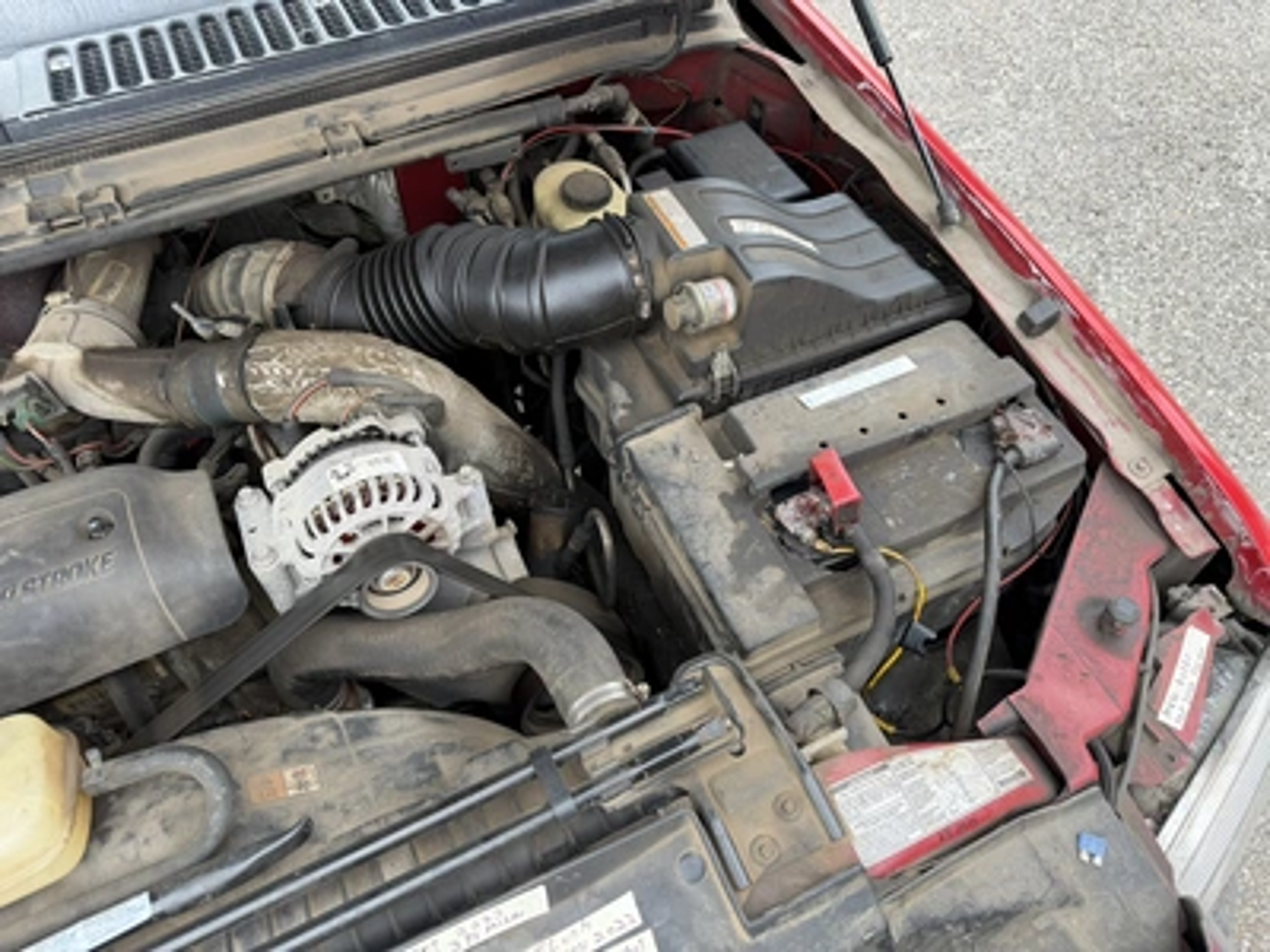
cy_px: 476
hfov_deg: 71.6
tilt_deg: -51.8
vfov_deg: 56.8
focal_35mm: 24
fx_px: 881
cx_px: 635
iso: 80
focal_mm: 6.76
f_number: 1.78
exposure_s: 1/257
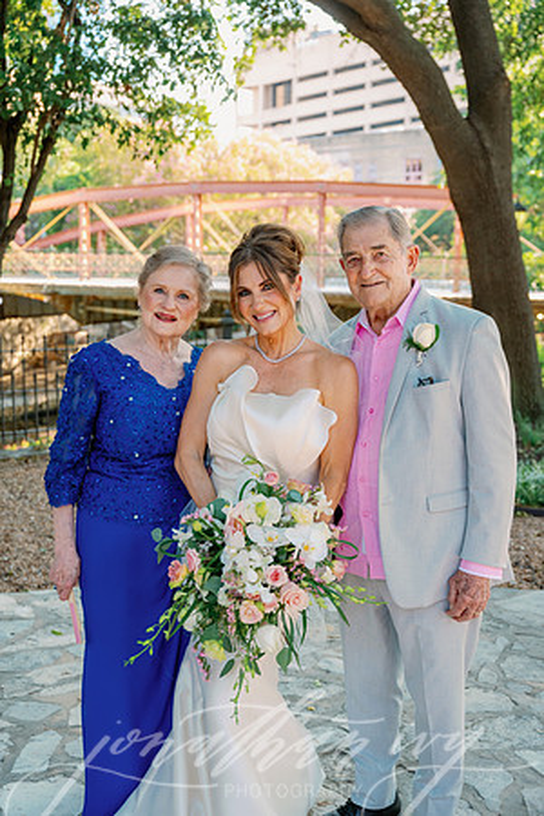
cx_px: 272
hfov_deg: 31.9
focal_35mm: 42
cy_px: 408
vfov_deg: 46.4
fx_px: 952
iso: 500
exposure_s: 1/320
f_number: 3.5
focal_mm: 42
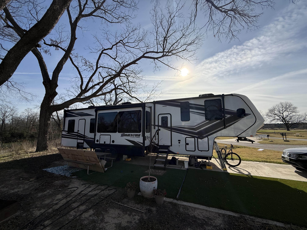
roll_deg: +0.1
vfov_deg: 85.7
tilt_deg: +7.3
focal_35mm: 14
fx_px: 124
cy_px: 115
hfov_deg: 102.1
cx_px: 154
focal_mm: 2.22
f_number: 2.2
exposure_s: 1/4149
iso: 50
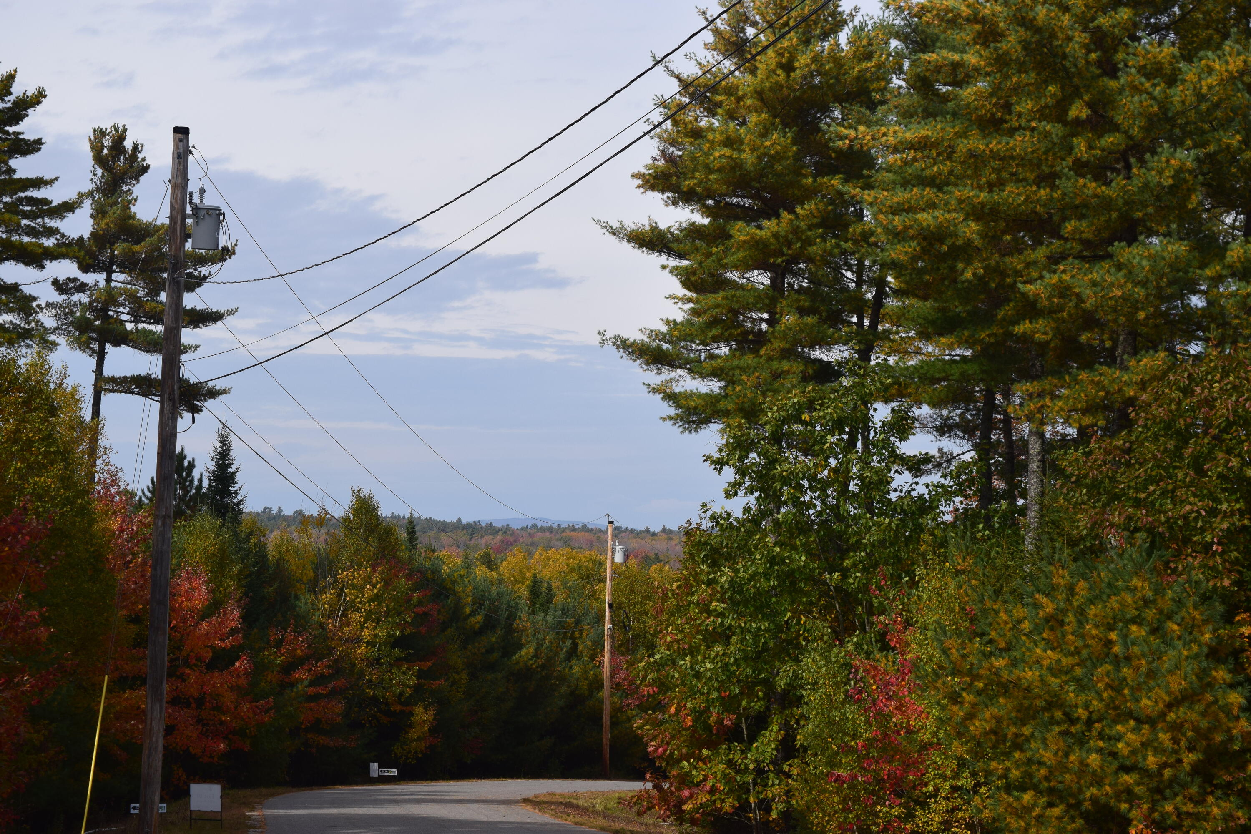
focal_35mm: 82
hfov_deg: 24.6
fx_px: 2867
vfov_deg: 16.6
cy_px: 417
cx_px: 626
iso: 200
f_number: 11
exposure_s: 1/500
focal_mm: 55
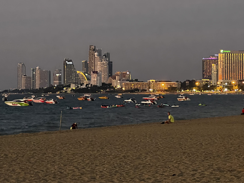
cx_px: 175
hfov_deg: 17.2
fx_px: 803
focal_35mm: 114
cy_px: 63
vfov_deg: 13.0
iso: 1250
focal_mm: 9
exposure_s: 1/25
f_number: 2.8
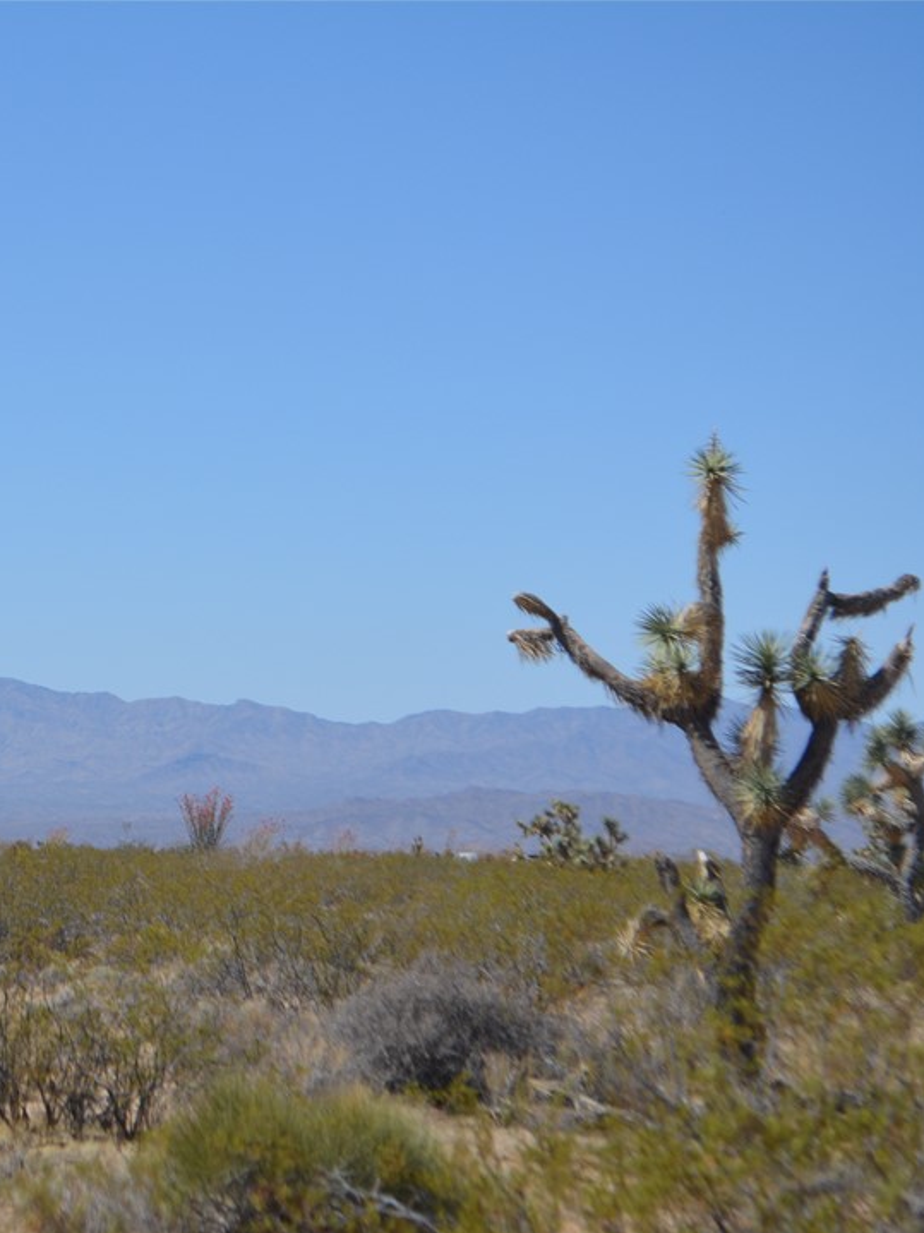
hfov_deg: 12.2
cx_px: 9
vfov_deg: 16.5
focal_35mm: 120
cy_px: 619
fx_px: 4262
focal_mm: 55
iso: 400
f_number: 7.1
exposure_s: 1/2000
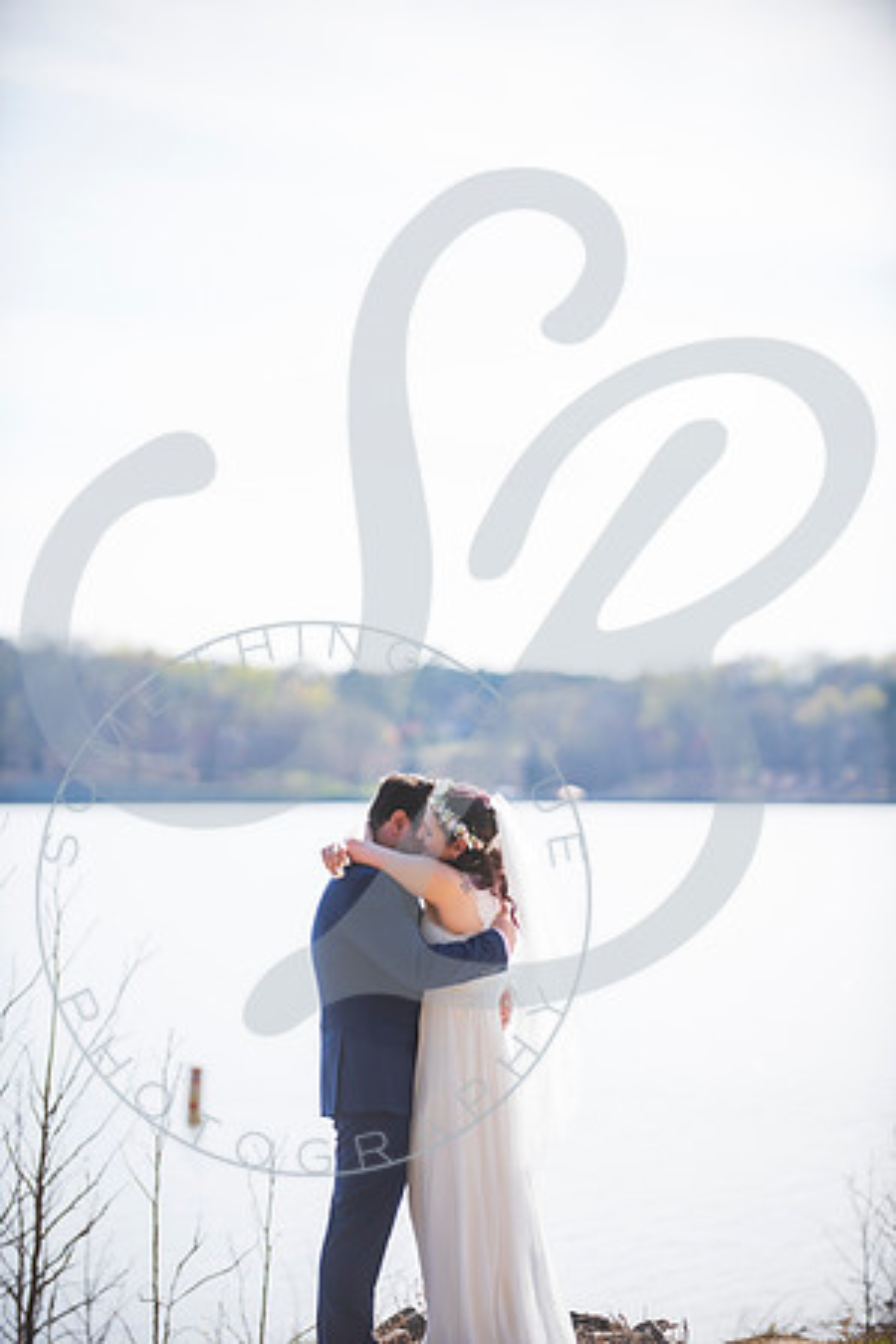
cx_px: 448
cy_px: 672
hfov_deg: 11.0
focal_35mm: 125
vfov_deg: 16.4
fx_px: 4666
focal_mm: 125
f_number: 2.8
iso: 100
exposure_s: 1/800
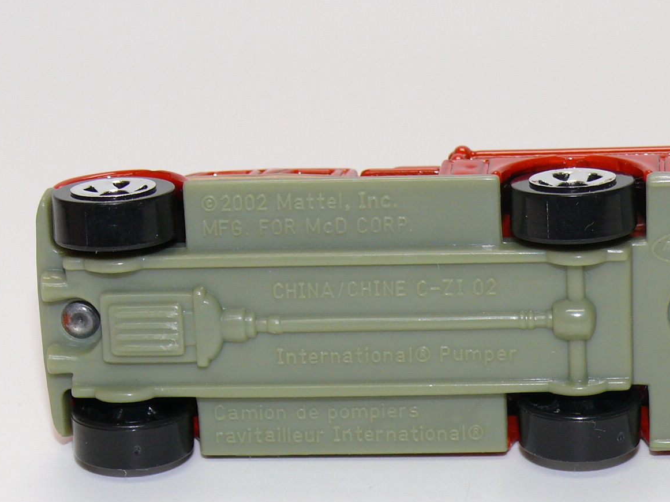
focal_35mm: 142
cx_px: 436
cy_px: 298
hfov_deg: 13.9
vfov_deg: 10.4
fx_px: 2748
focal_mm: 13.5
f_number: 4
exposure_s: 1/30
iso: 100
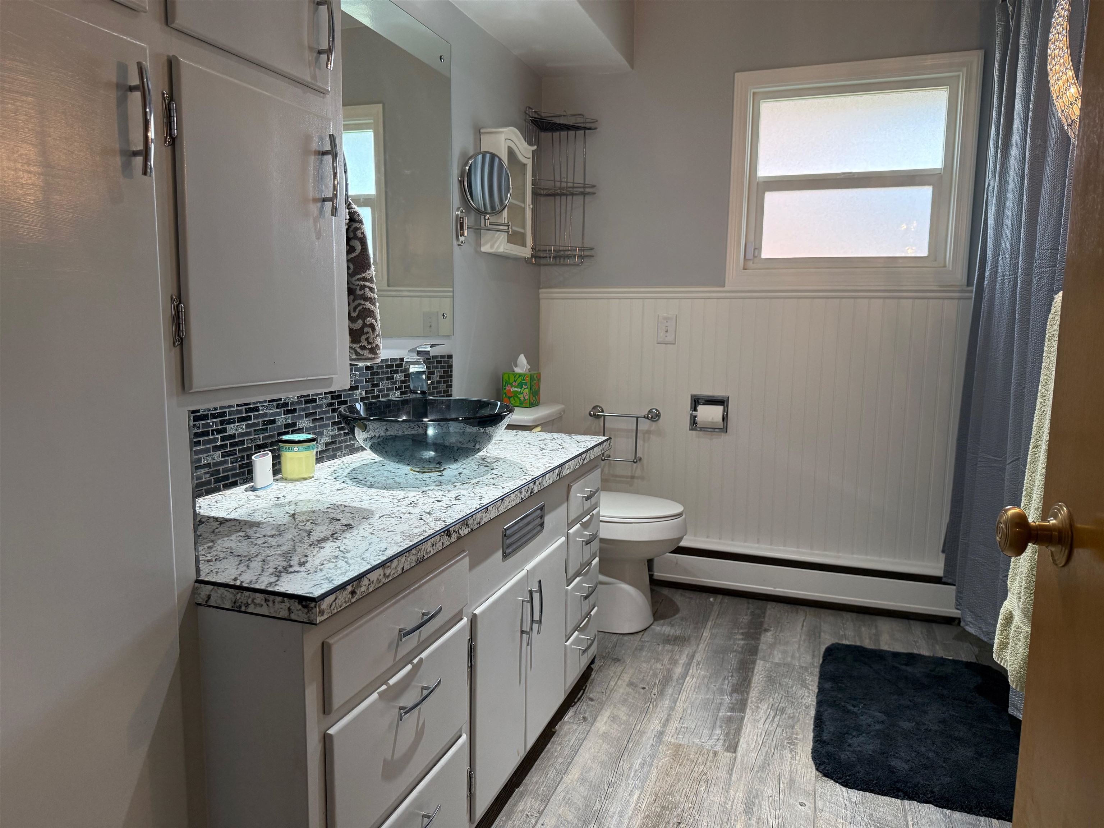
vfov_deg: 56.8
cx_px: 552
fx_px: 765
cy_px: 414
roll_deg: -0.7
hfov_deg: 71.6
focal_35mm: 24
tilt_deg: -7.3
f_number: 1.78
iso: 200
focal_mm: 6.76
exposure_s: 1/165
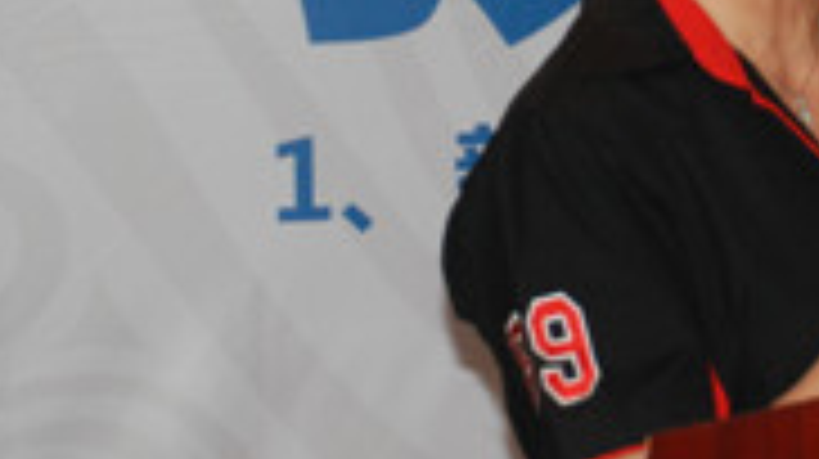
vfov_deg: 5.4
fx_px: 4882
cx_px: 806
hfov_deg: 9.5
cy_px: 27
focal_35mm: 225
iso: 400
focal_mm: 52
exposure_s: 1/30
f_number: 5
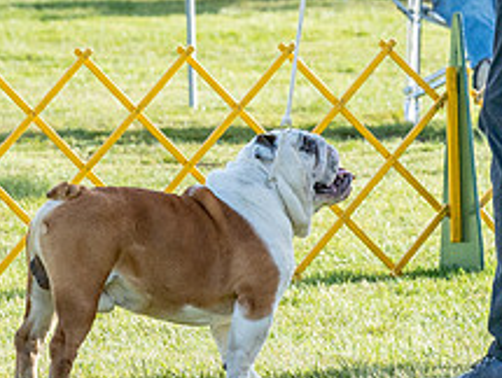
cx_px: 161
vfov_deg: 2.9
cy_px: -53
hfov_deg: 3.8
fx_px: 7510
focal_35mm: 517
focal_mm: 150
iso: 800
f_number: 6.3
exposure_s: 1/1250
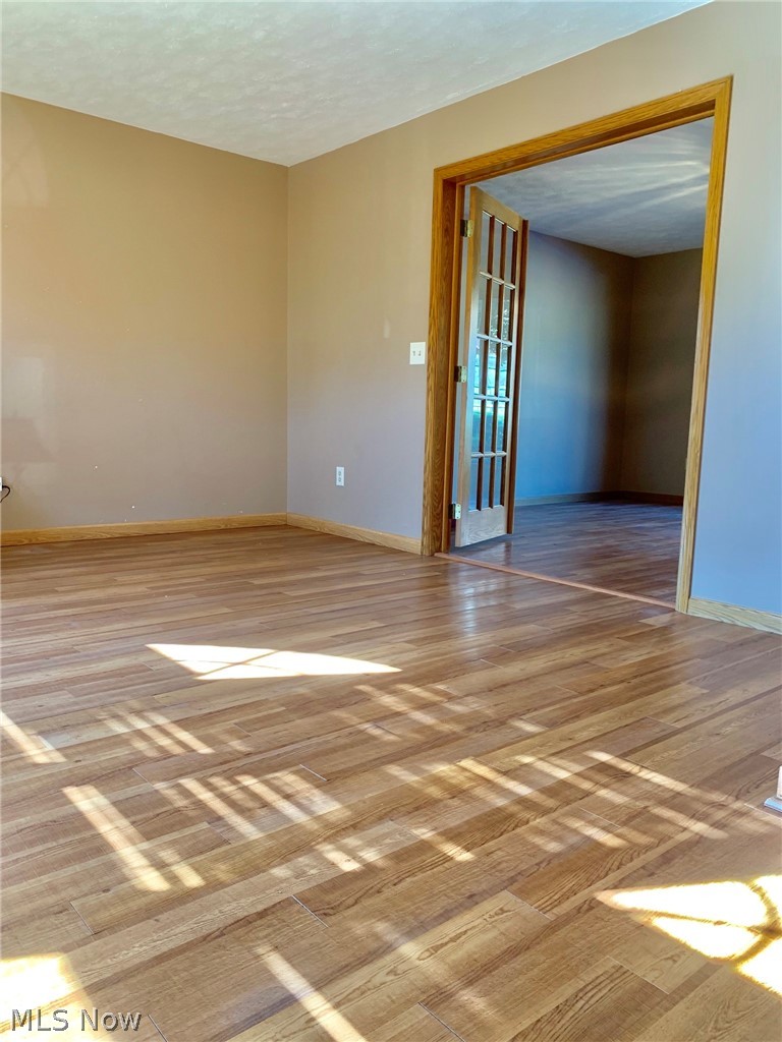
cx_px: 391
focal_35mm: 26
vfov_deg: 67.3
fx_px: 783
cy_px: 521
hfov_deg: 53.1
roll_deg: -1.6
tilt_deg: -6.1
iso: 100
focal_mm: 4.25
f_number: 1.8
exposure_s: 1/87
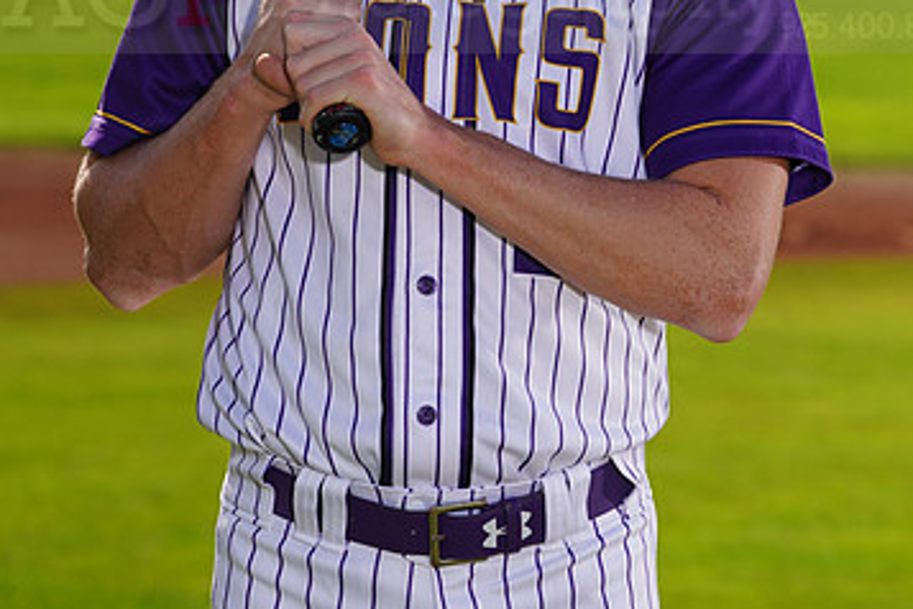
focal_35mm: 330
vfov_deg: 4.2
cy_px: -28
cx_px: 446
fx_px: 8369
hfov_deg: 6.2
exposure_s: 1/250
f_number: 9
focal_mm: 203
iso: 100
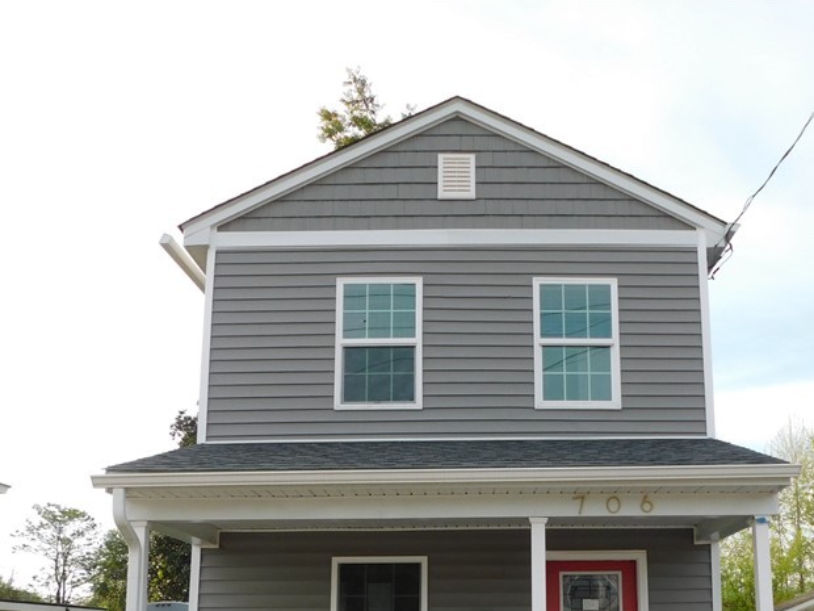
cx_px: 504
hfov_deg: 48.6
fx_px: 894
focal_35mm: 38
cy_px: 502
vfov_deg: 36.3
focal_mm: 4
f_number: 3
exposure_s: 1/800
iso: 125
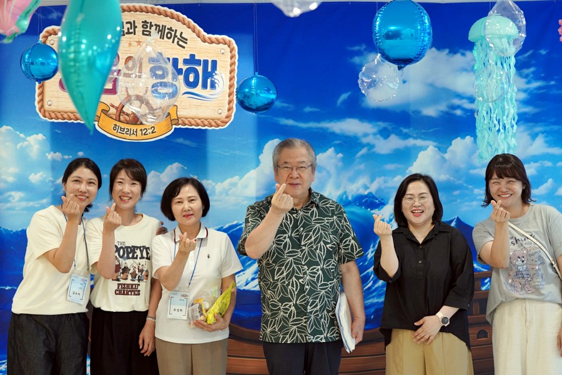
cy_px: 188
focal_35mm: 70
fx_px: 1093
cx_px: 281
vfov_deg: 19.5
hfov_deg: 28.8
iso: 1250
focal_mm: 70
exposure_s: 1/160
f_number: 4
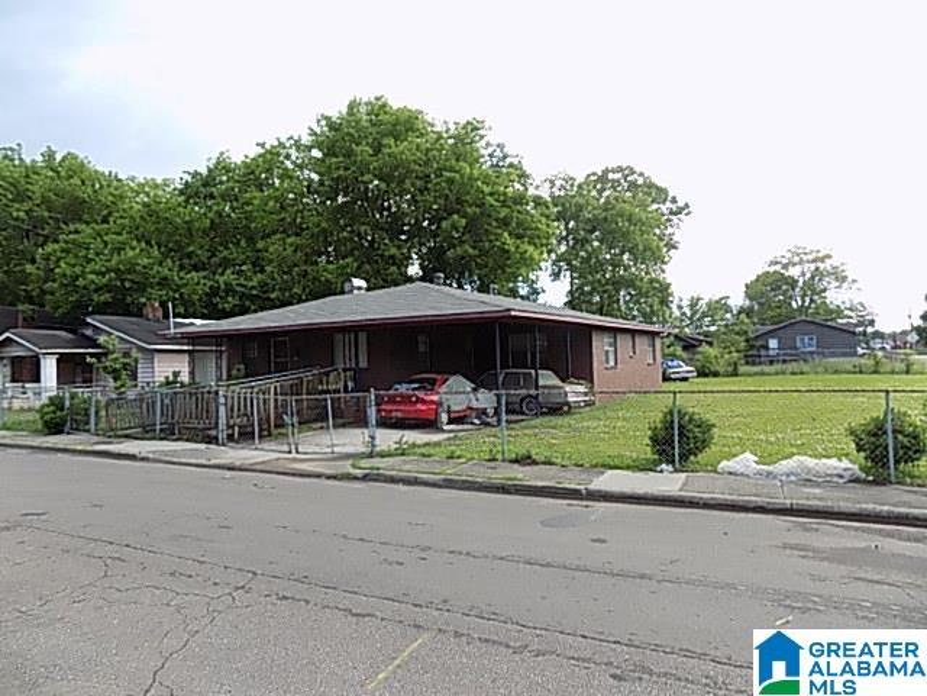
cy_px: 348
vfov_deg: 58.9
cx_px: 464
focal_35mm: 23
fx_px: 616
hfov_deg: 73.9
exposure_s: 1/160
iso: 80
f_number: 3.1
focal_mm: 4
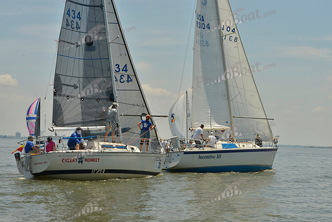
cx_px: 166
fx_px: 646
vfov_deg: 19.5
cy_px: 111
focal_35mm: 70
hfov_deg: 28.8
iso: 280
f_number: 11
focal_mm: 70
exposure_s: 1/800
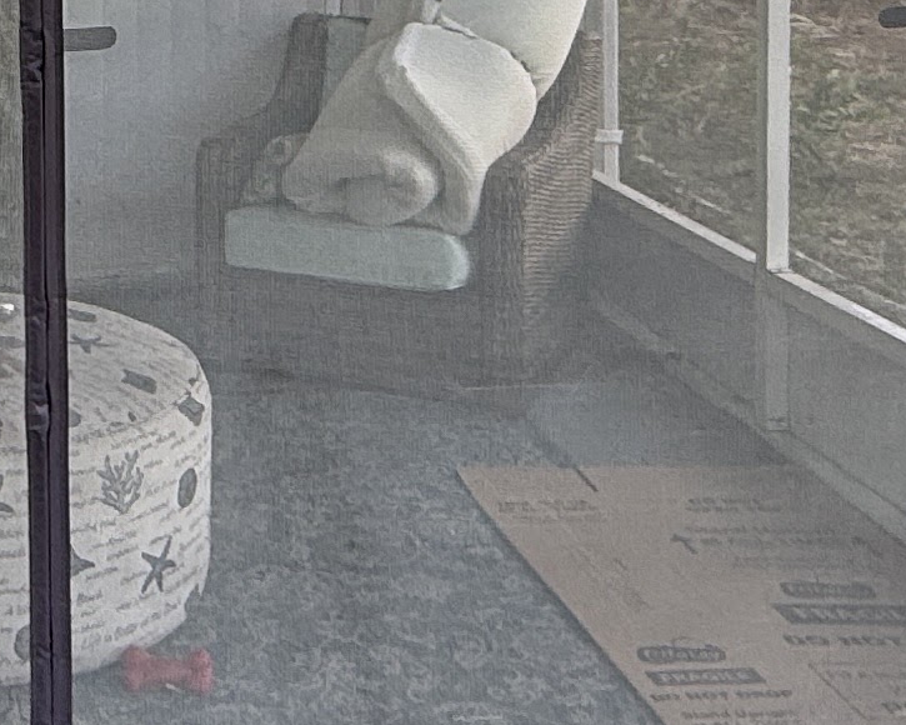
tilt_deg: -2.4
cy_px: -130
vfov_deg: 19.1
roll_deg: +1.3
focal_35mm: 76
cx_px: -120
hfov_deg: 23.4
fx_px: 2038
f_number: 2.2
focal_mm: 2.22
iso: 50
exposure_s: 1/117
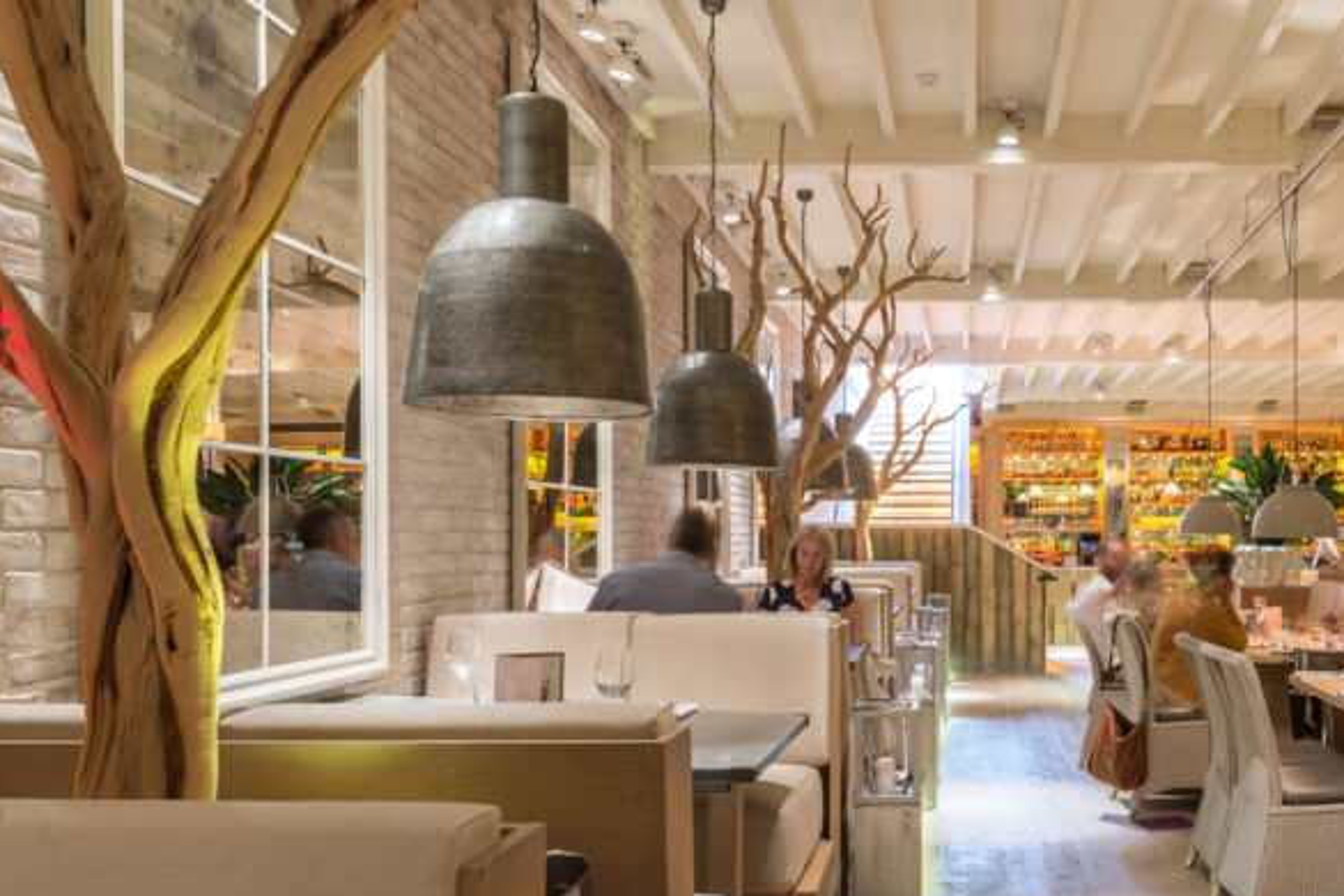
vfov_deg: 40.9
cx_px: 933
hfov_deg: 57.0
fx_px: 1195
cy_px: 540
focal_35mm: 32
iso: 100
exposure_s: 3
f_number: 11
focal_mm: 18
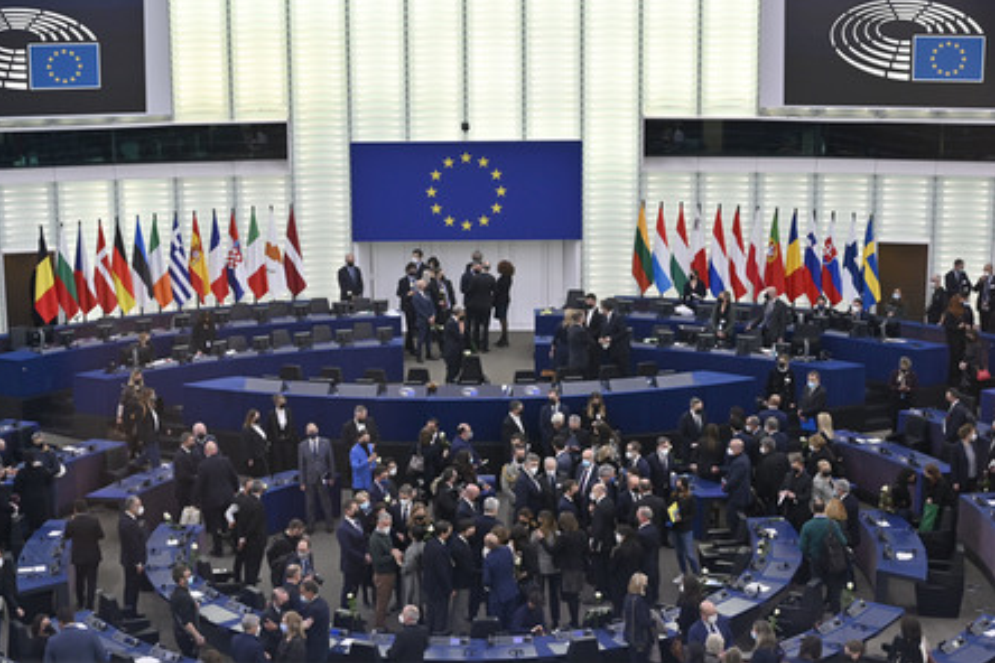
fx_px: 1796
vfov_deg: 20.9
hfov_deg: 31.0
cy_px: 329
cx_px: 492
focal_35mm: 65
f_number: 4
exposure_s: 1/320
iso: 1000
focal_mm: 64
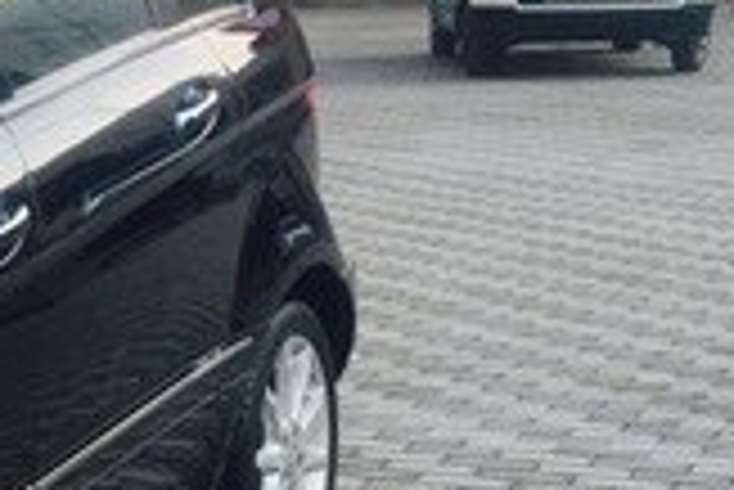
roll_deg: +3.2
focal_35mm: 122
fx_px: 2490
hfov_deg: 14.4
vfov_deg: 11.2
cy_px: 402
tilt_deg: -11.1
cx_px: -657
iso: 32
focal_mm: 4.15
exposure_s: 1/399
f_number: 2.2
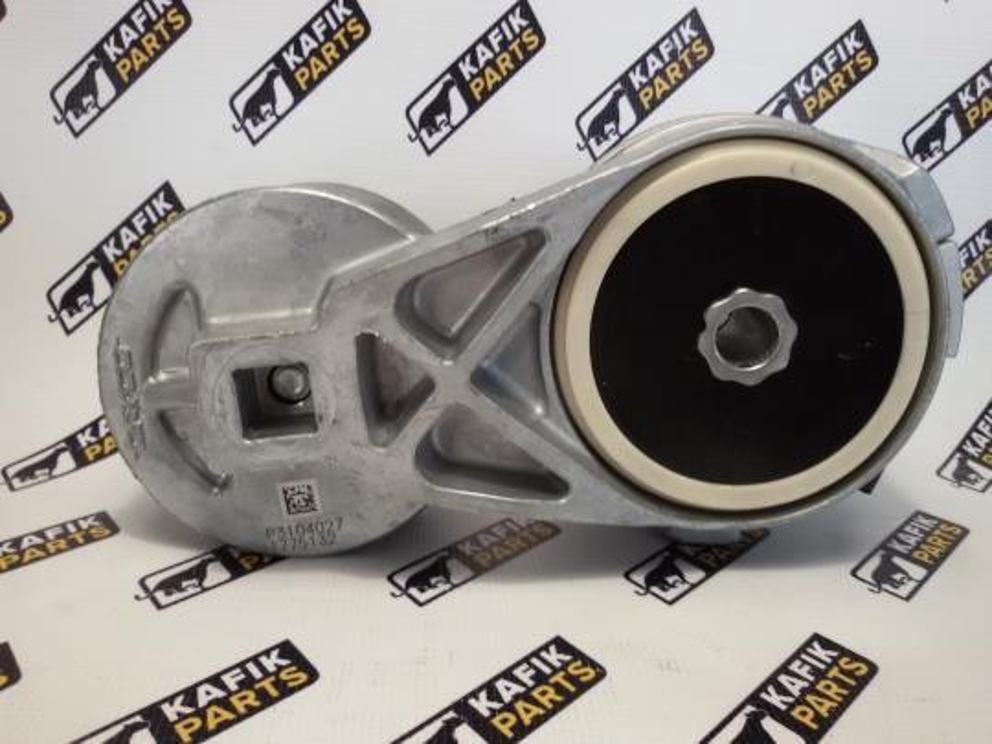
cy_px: 372
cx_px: 496
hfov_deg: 58.4
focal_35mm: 31
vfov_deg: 45.4
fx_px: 888
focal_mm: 2.93
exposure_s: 1/33
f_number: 2.4
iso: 50
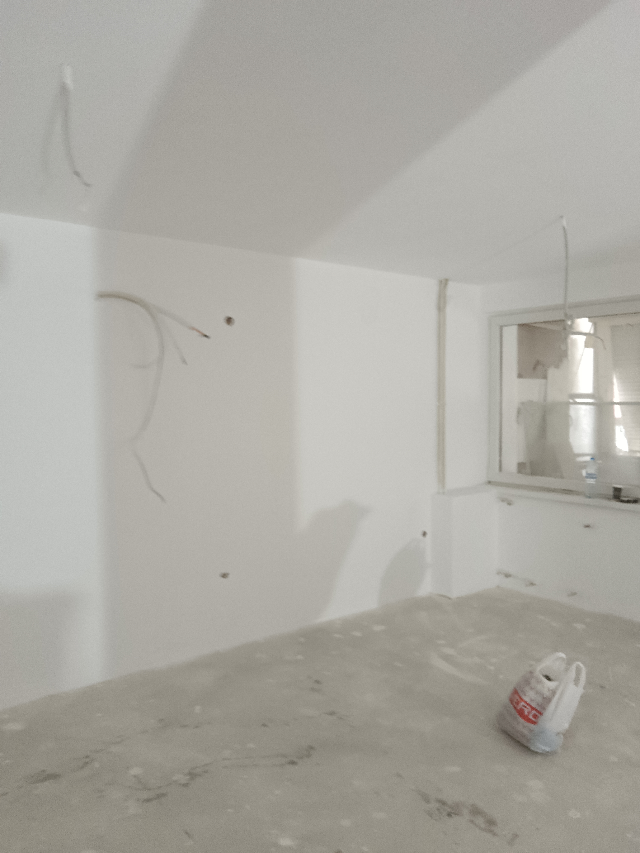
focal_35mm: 27
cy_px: 426
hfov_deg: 51.4
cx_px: 320
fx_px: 666
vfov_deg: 65.3
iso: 928
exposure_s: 1/25
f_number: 1.9
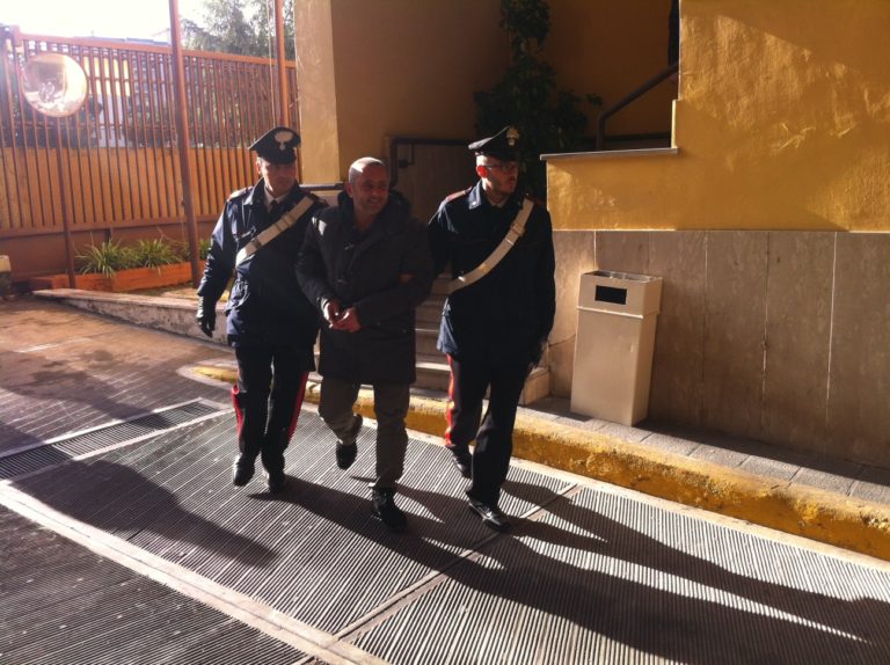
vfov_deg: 40.6
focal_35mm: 35
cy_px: 332
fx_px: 899
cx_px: 445
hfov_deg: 52.7
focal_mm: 3.85
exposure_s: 1/305
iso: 80
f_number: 2.8
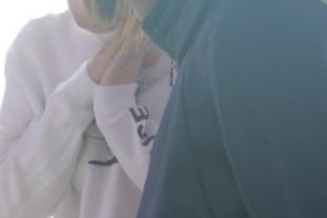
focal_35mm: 199
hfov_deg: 10.1
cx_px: -85
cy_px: 382
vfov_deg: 6.7
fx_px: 1807
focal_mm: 10.4
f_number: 1.8
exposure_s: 1/80
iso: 125
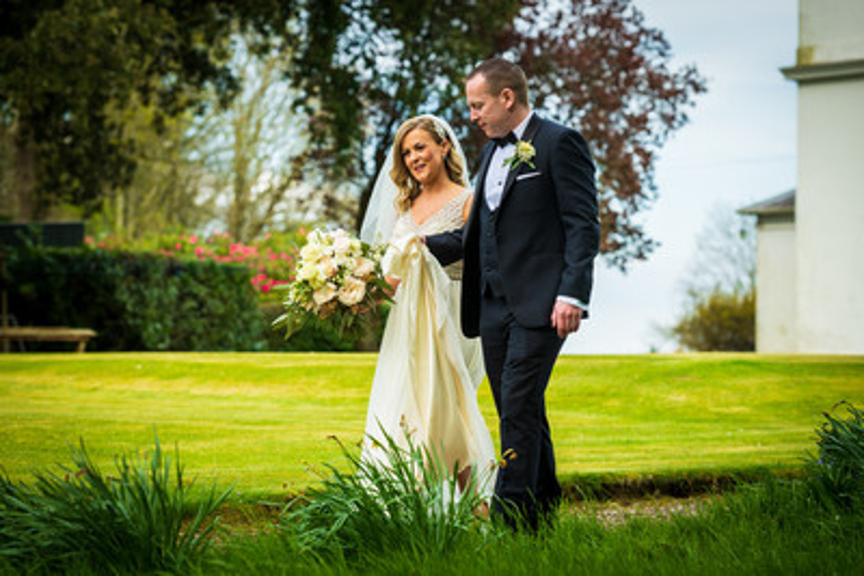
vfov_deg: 10.6
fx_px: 3100
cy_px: 307
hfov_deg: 15.9
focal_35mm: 129
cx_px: 412
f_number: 4.5
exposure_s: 1/500
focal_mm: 116
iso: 160
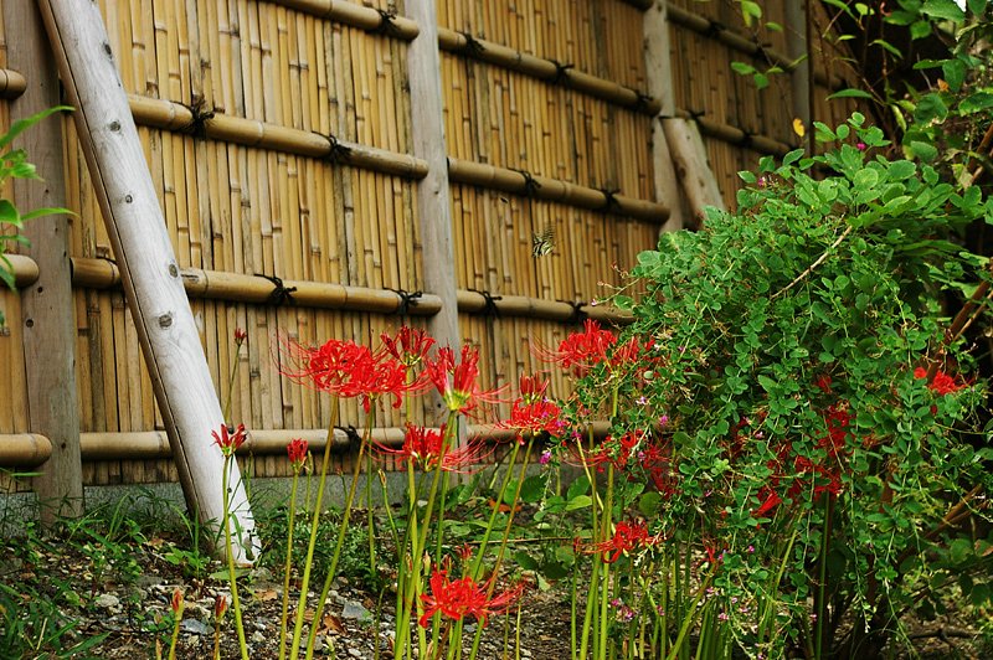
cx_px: 496
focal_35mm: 82
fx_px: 2274
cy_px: 330
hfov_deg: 24.6
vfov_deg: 16.5
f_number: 8
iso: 200
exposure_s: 1/125
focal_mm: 55
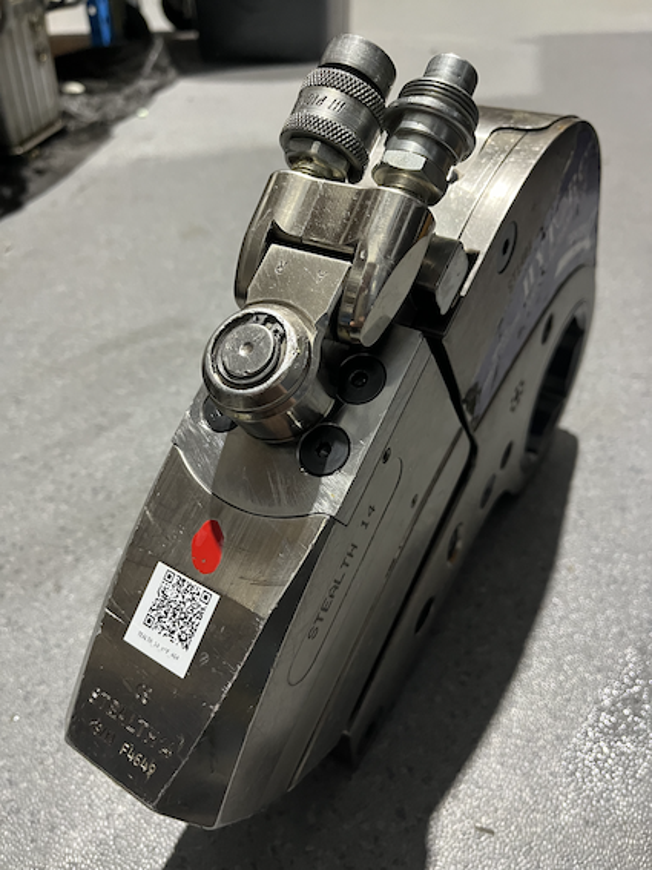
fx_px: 653
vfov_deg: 67.3
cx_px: 326
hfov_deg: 53.0
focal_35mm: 26
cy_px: 435
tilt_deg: -40.0
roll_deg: +4.2
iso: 500
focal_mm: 5.1
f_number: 1.6
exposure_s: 1/33
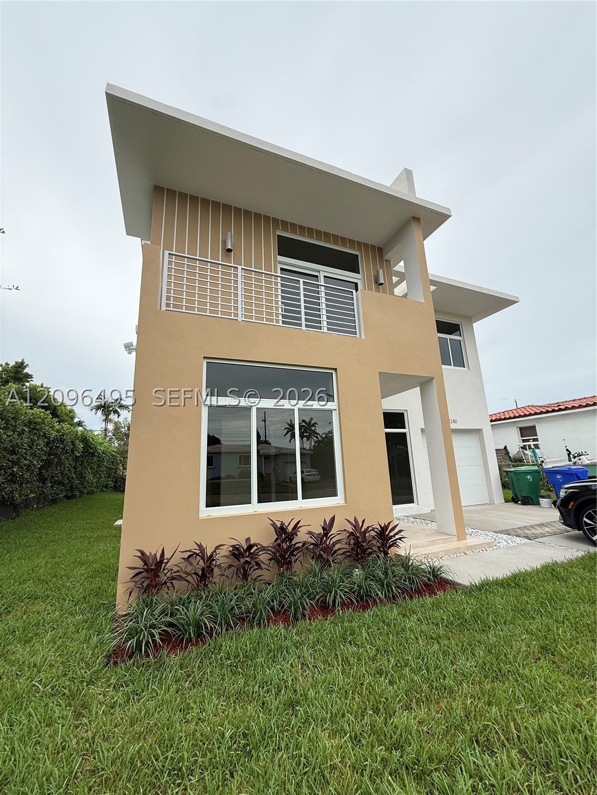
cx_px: 298
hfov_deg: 85.7
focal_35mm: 14
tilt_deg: +12.3
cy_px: 398
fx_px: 322
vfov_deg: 102.1
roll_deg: +2.2
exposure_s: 1/809
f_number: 2.2
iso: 64
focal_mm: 2.22
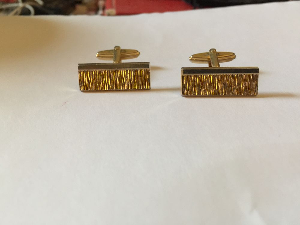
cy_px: 112
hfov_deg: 61.7
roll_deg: -0.9
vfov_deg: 48.2
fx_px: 251
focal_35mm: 29
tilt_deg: -35.8
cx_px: 150
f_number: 2.2
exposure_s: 1/10
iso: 125
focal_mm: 4.15
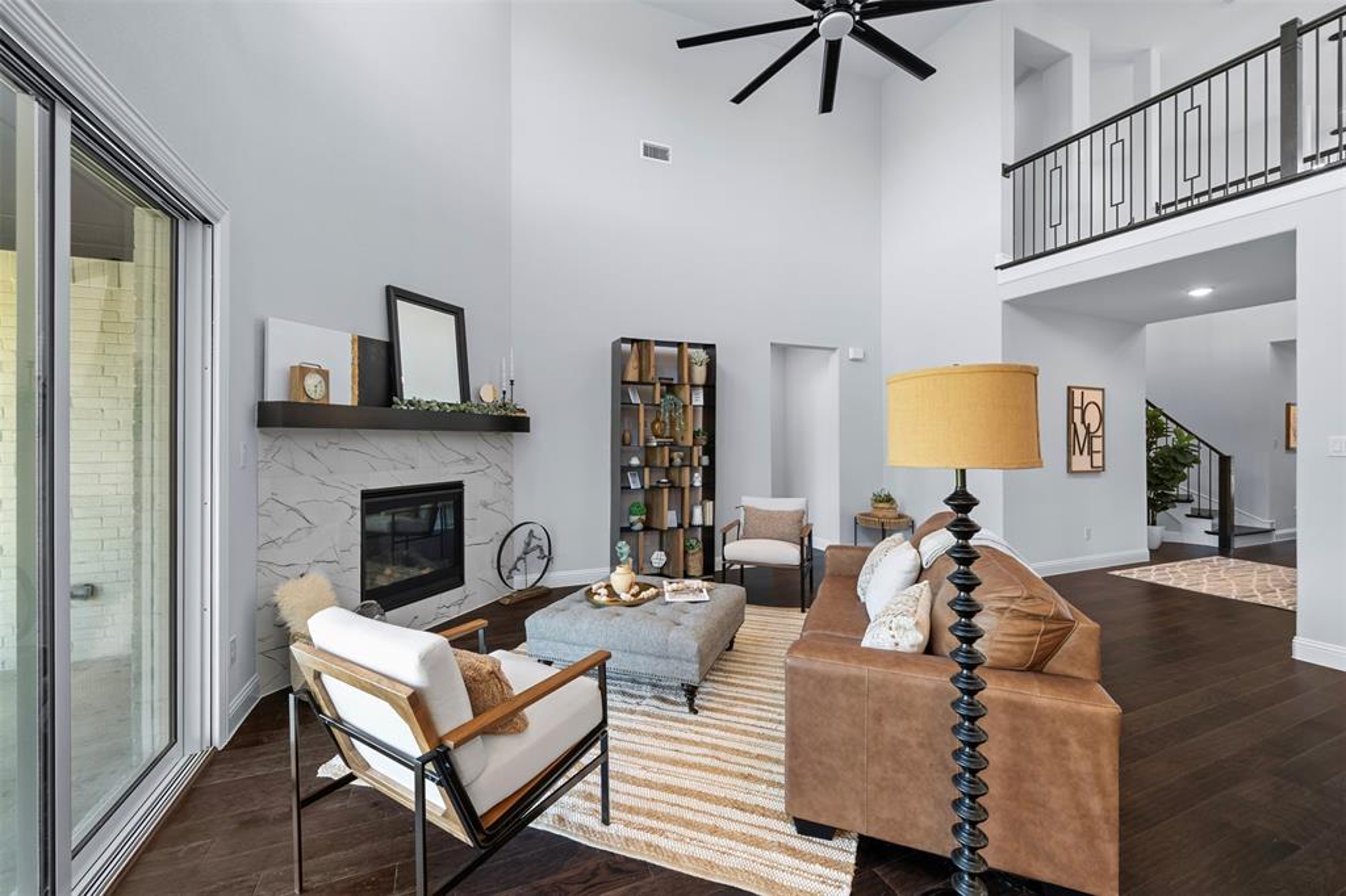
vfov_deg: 81.2
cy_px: 448
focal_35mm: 14
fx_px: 523
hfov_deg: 104.3
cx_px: 673
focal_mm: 14
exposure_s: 1
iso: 400
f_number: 8
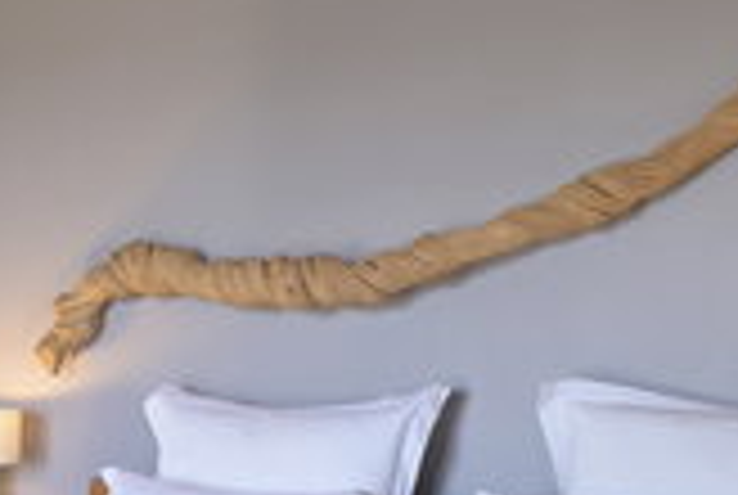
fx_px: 1417
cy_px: 526
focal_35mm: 69
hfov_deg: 25.8
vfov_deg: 19.1
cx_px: -171
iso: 250
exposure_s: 1/8
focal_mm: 21
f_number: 13
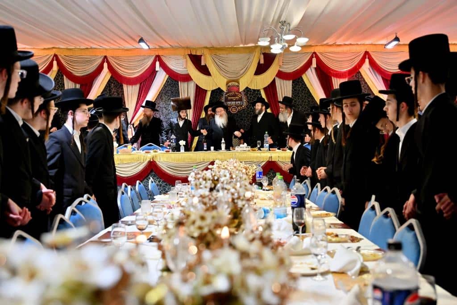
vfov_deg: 33.4
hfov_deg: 48.5
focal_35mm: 40
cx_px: 228
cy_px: 152
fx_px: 508
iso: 800
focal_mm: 40
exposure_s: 1/250
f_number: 4
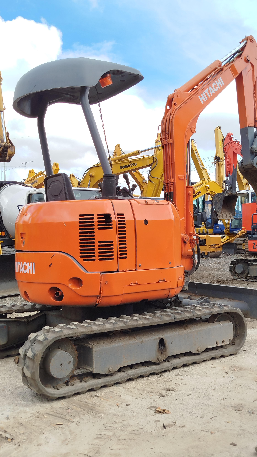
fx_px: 436
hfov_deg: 32.8
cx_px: 133
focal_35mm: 36
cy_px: 228
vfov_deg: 55.3
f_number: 1.7
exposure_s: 1/451
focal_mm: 5.31
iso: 50
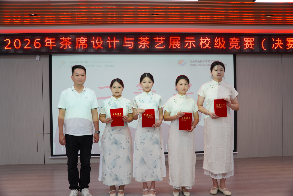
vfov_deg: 38.4
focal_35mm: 34
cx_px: 146
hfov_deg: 55.1
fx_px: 281
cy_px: 98
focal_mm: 23
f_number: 4
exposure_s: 1/40
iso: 160
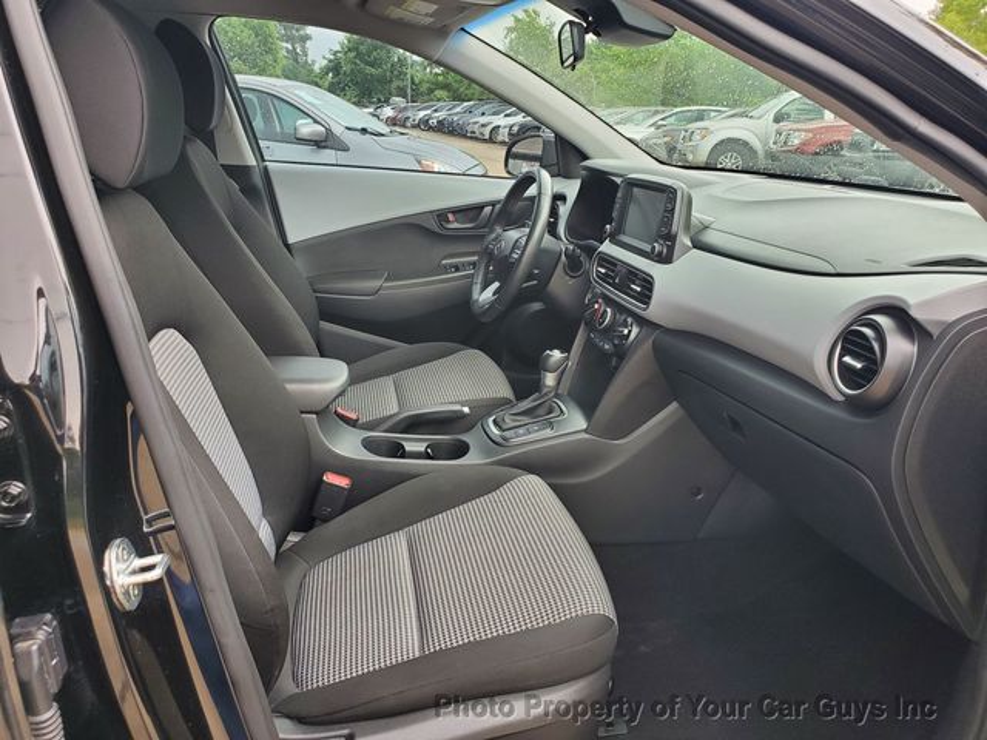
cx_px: 494
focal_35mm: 26
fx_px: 741
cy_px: 370
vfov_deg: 53.1
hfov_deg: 67.3
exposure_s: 1/109
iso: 80
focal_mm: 4.3
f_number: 2.4
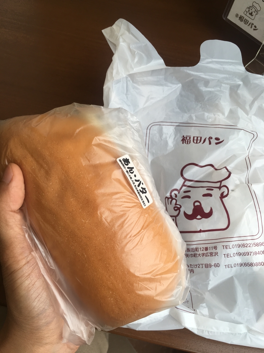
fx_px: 295
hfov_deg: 48.2
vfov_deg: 61.7
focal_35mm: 29
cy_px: 176
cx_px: 132
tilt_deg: -64.3
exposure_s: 1/120
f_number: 2.2
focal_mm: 4.15
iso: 32
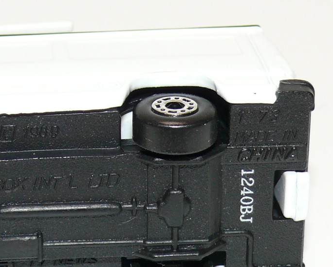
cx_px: 38
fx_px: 1665
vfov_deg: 9.1
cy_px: 119
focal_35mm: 169
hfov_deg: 11.4
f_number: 4
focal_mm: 11.1
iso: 100
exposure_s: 1/30
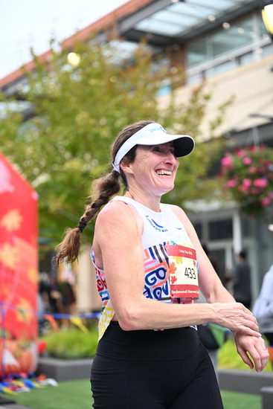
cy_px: 204
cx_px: 136
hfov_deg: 19.5
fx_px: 796
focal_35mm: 70
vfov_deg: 28.8
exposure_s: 1/1600
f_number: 2.8
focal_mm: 70
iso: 1000
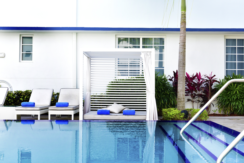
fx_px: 339
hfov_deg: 39.6
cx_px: 122
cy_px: 82
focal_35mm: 50
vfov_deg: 27.0
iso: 250
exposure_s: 1/100
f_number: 8
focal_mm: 50
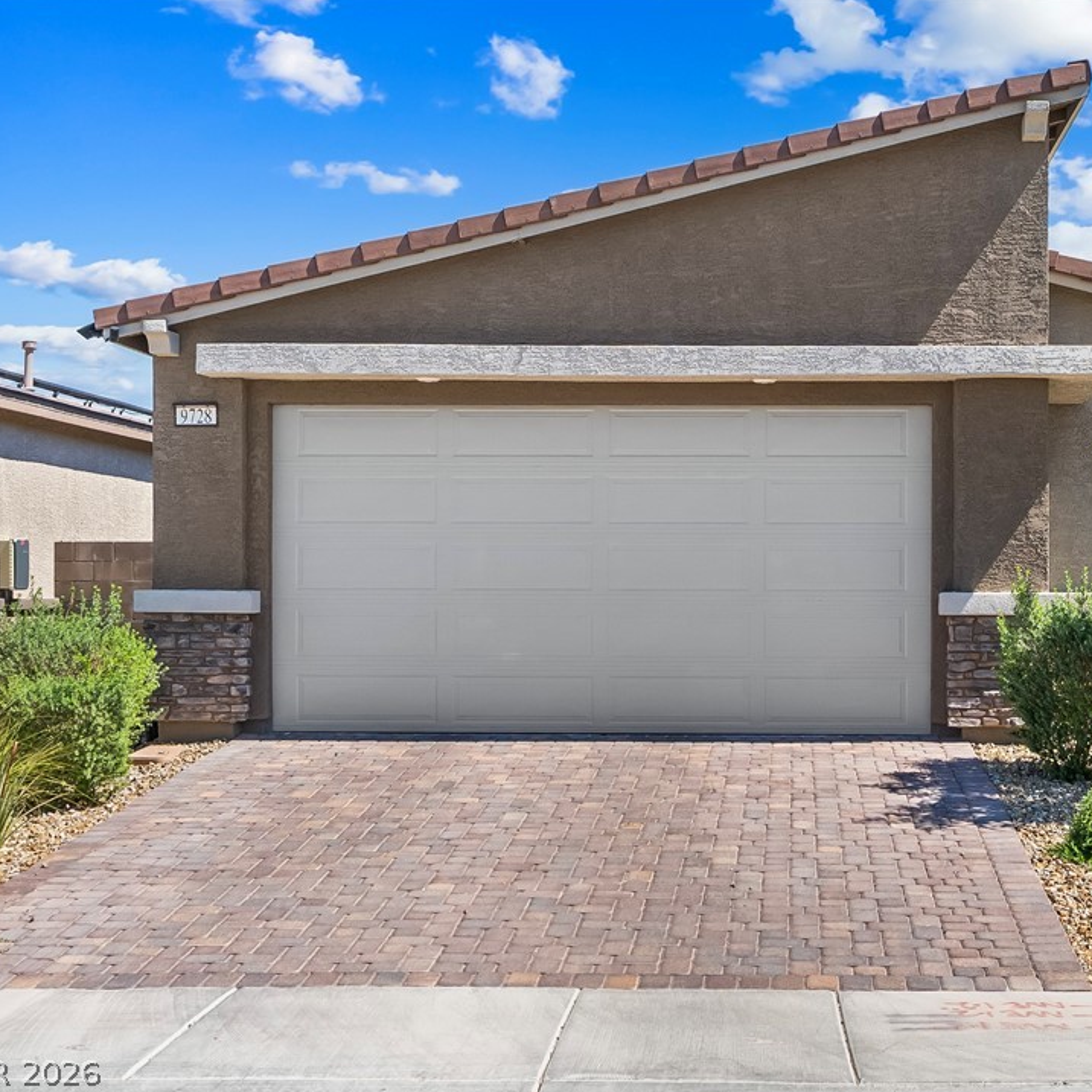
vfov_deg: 31.6
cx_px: 765
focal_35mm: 54
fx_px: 1927
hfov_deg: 31.3
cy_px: 545
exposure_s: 1/8000
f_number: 5
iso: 320
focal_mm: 28
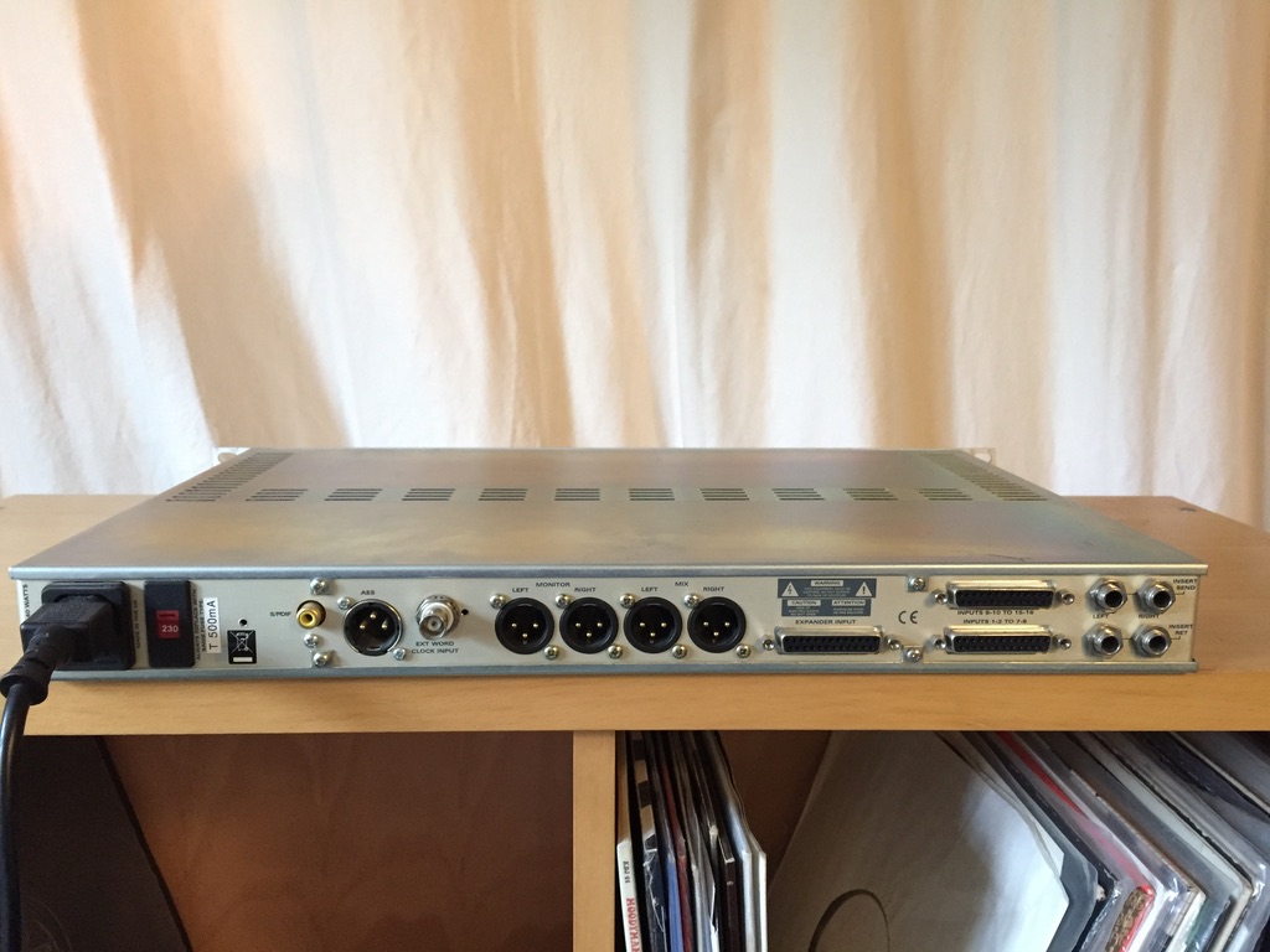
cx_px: 635
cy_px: 476
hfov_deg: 61.7
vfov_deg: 48.2
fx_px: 1064
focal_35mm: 29
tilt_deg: -9.7
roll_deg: -0.3
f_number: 2.2
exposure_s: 1/17
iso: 500
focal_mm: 4.15
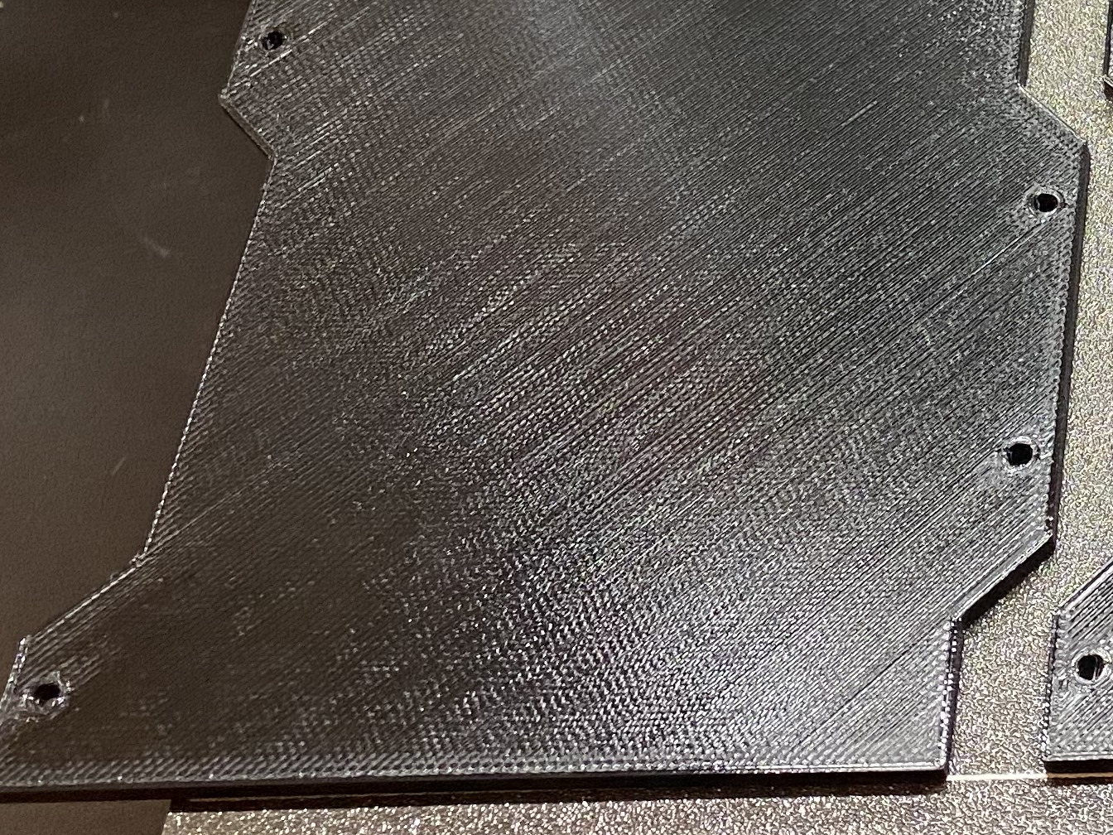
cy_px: -75
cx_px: 1471
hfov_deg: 22.3
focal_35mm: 78
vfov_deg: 18.2
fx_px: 2508
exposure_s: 1/56
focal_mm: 4.25
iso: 200
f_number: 1.8
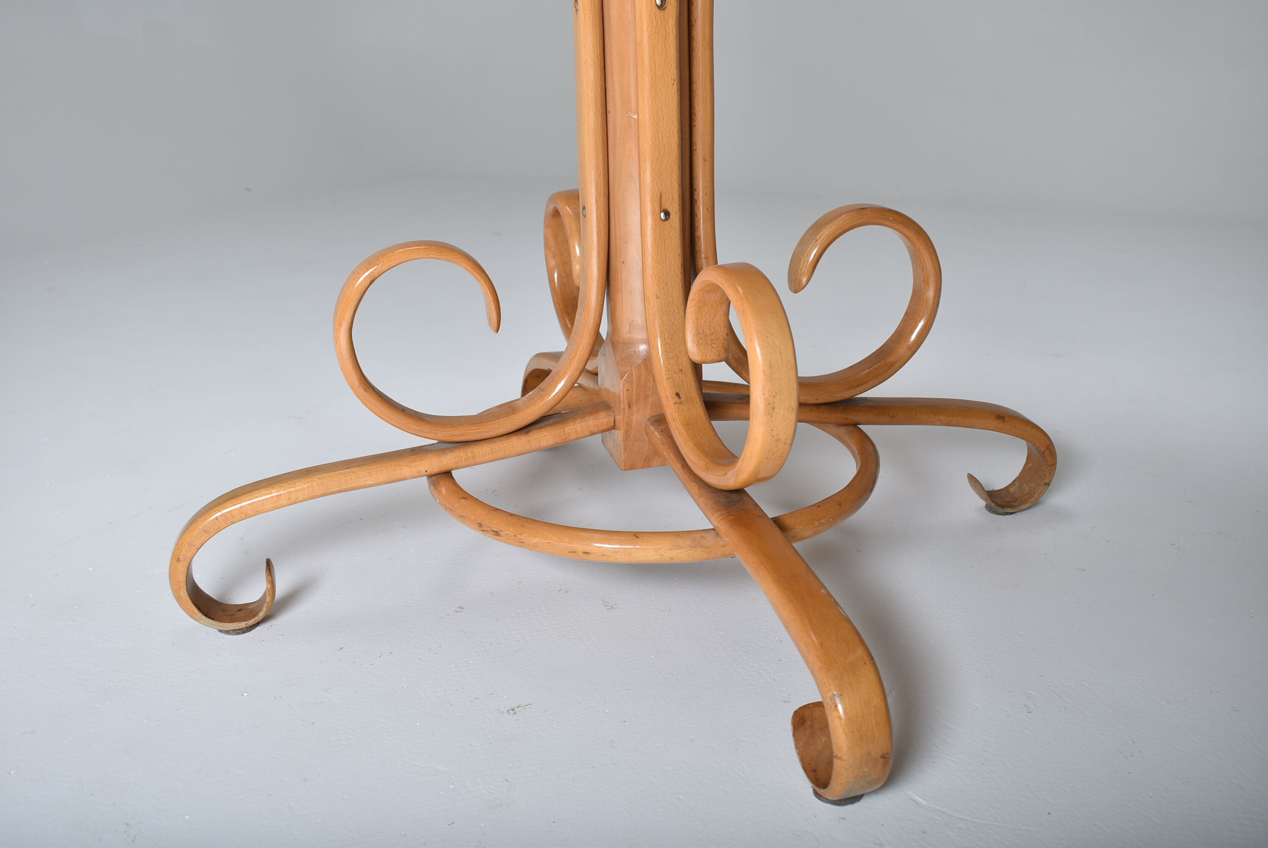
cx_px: 634
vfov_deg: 36.9
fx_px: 1269
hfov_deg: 53.1
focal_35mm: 36
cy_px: 424
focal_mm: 24
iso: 100
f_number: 5.6
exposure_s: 1/200
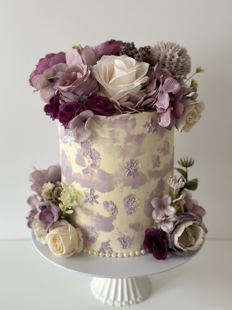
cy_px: 155
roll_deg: +0.1
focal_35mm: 48
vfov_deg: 39.7
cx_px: 116
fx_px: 429
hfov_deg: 30.3
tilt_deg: -20.1
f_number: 1.78
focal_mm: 6.86
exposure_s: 1/60
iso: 125
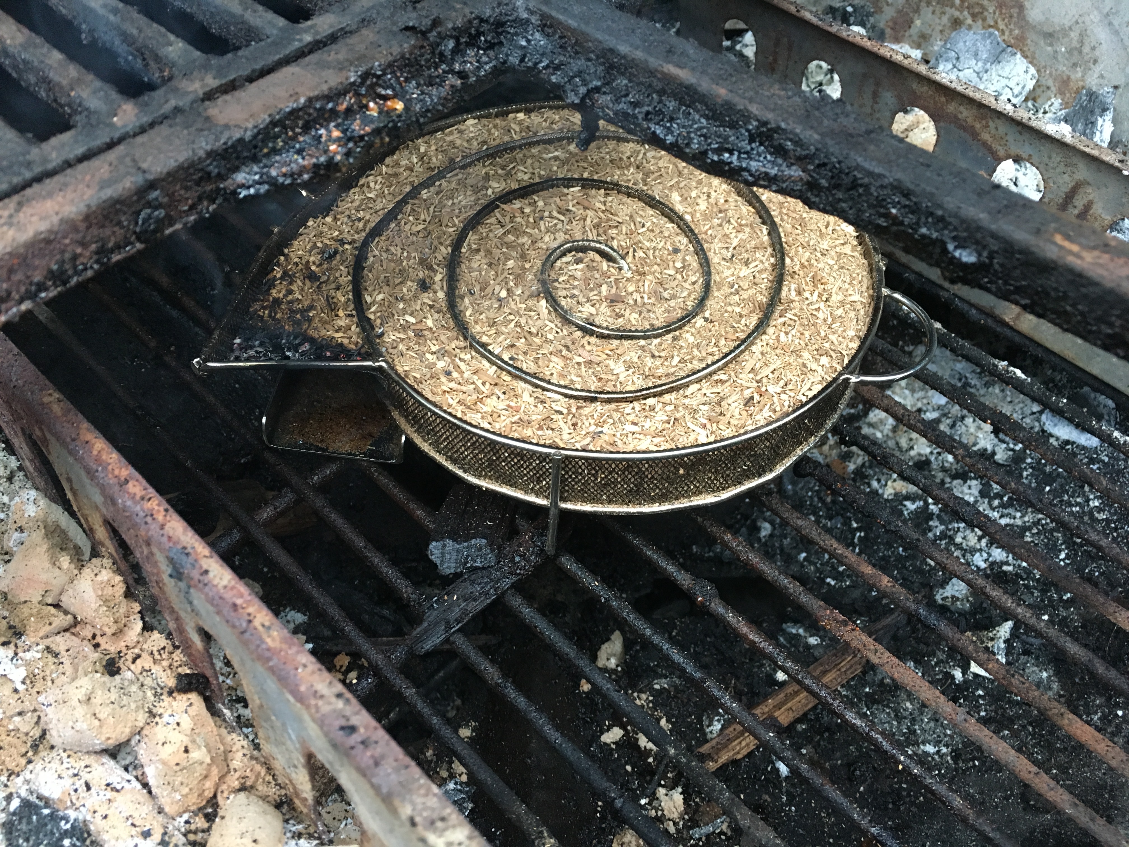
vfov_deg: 48.2
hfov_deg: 61.7
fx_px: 946
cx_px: 564
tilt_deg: -50.0
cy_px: 424
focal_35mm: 29
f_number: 2.2
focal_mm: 4.15
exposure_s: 1/33
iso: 200
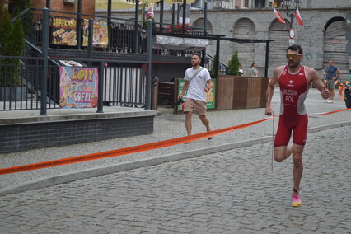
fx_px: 804
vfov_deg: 16.6
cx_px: 176
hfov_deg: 24.6
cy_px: 117
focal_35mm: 82
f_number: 5.6
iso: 400
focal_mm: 55
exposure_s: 1/640
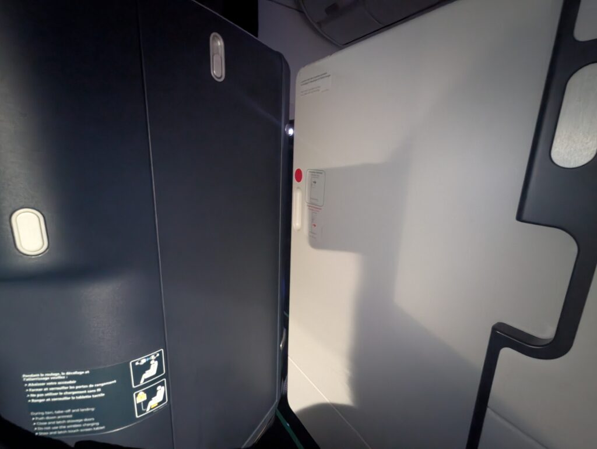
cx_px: 298
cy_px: 224
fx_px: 276
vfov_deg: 78.2
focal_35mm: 16
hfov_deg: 94.4
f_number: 2.2
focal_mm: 2.35
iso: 3095
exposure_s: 1/2.21
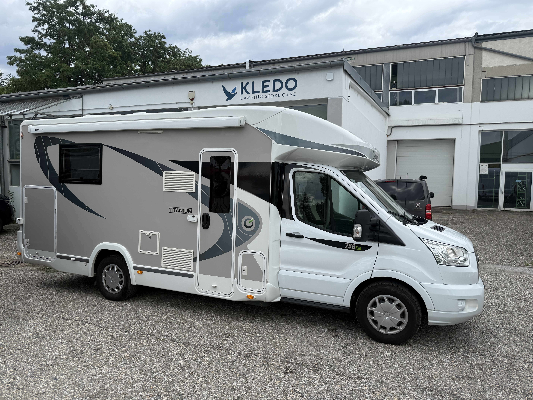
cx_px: 266
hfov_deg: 71.6
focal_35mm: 24
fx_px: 370
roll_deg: -1.2
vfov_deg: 56.8
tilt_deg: -3.5
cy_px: 200
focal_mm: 6.76
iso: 80
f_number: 1.78
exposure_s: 1/2907
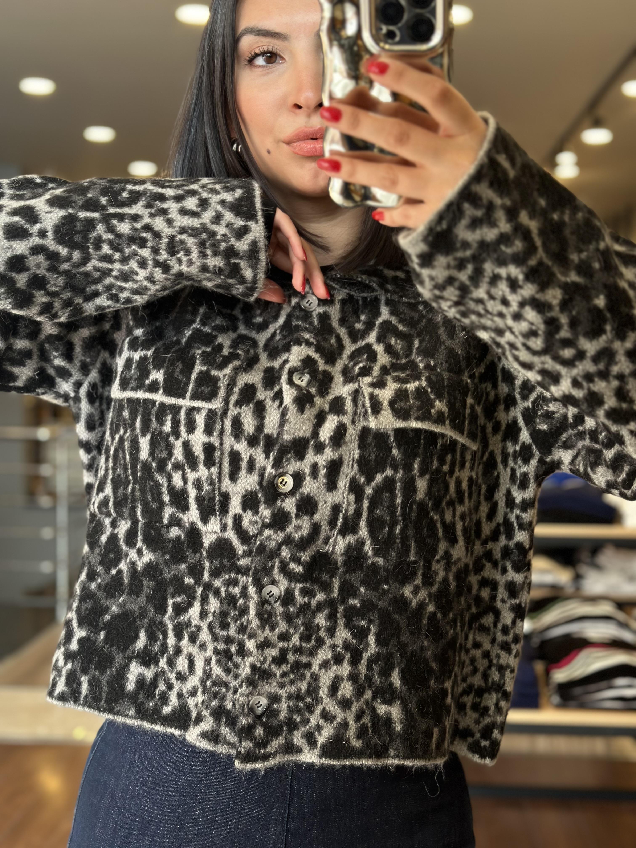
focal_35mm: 48
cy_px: 424
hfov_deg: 30.3
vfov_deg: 39.7
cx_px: 318
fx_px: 1176
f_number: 1.78
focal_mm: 6.86
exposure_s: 1/110
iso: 125
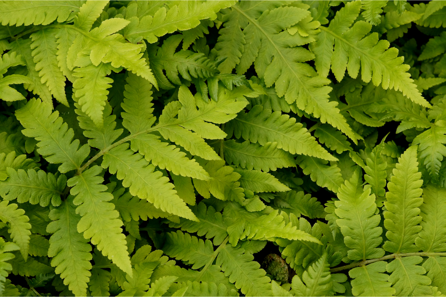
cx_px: 223
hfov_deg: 13.7
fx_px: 1858
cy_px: 148
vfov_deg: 9.1
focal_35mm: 150
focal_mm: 100
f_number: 8
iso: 1000
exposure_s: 1/160
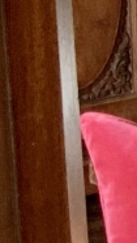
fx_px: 1752
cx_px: 949
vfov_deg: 7.9
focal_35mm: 272
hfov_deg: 3.6
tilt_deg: -11.7
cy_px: 43
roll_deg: -2.9
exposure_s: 1/120
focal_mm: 3
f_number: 1.8
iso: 64
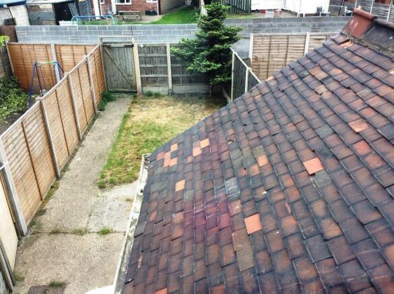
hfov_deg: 56.9
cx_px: 197
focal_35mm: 32
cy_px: 147
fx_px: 364
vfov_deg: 44.1
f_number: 2.4
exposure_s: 1/235
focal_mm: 3.3
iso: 32
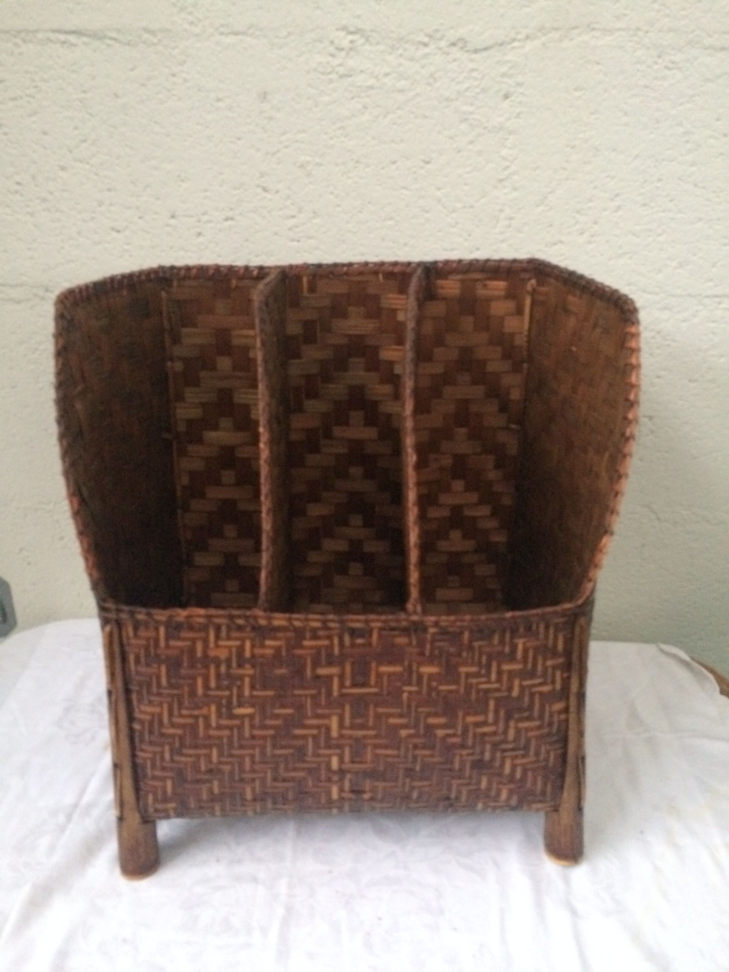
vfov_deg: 61.7
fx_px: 814
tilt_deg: -26.6
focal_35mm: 29
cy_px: 486
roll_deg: -0.1
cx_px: 364
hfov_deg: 48.2
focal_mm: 4.15
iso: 640
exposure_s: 1/17
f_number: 2.2
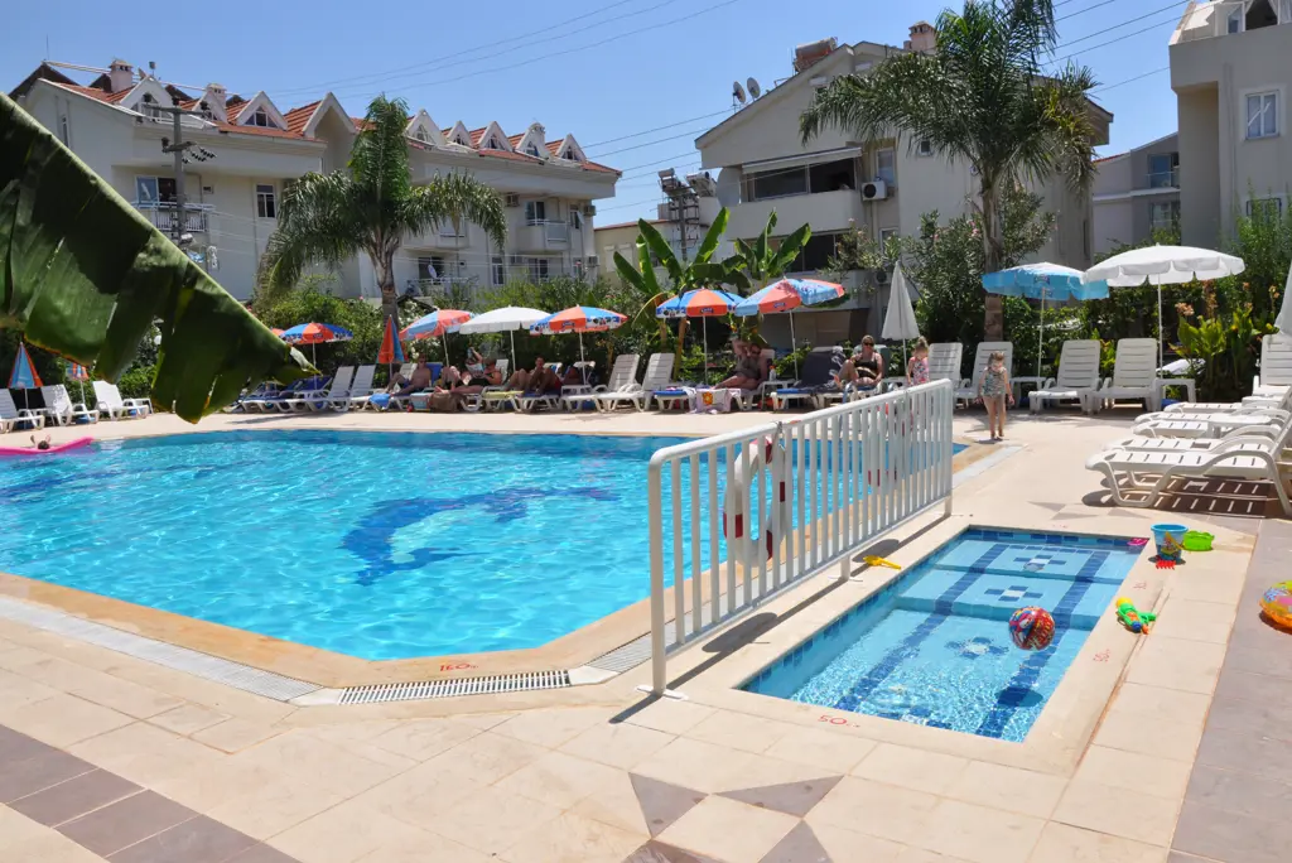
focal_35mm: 27
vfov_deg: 48.0
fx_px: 970
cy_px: 432
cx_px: 646
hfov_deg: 67.4
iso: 200
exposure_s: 1/200
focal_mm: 18
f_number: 14
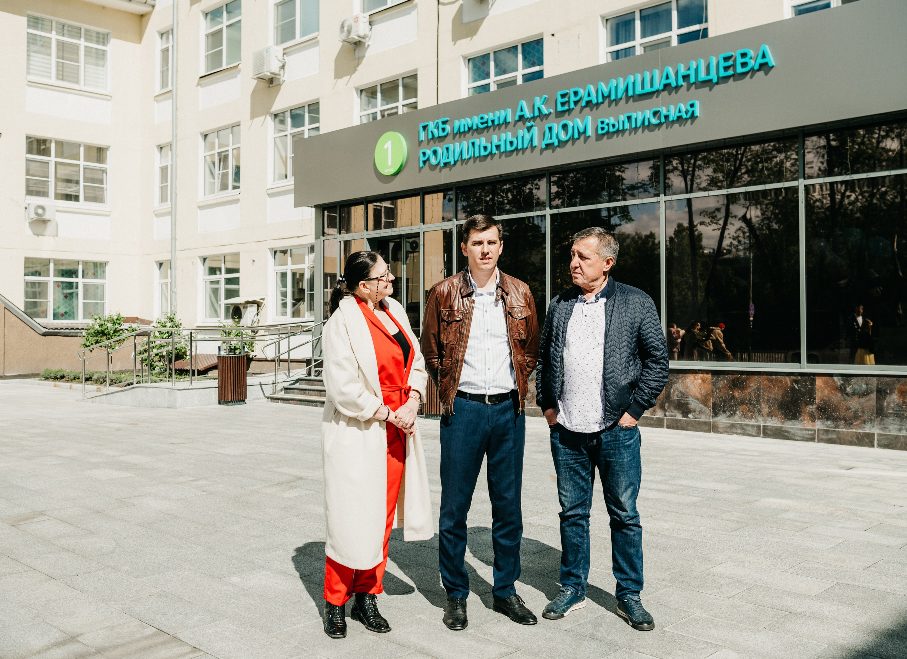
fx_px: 936
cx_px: 438
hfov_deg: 51.7
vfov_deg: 38.8
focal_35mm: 36
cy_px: 319
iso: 100
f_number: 4.5
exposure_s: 1/1000
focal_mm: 31
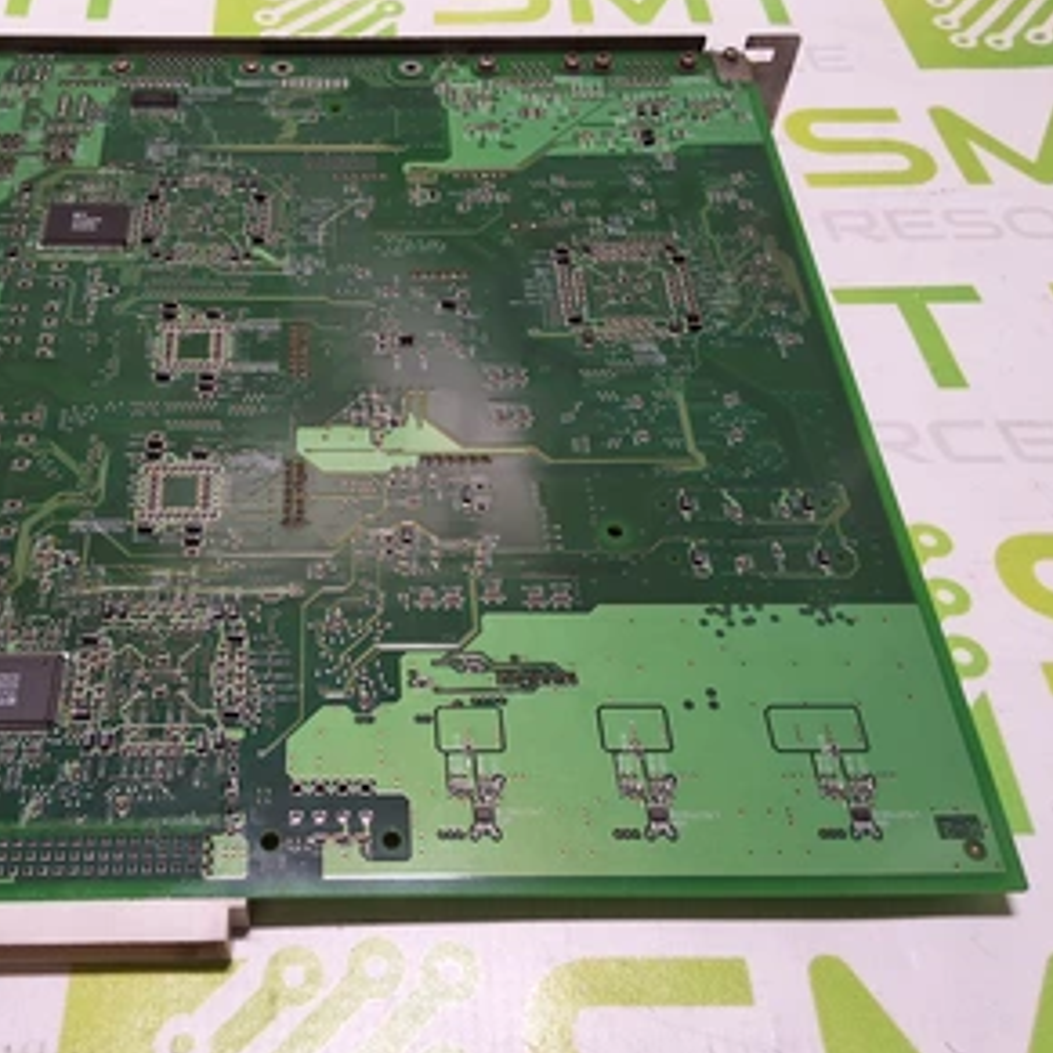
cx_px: 376
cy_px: 528
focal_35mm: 34
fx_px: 1170
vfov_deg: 48.5
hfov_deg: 47.9
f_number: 1.9
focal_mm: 2.91
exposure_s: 1/120
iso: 40
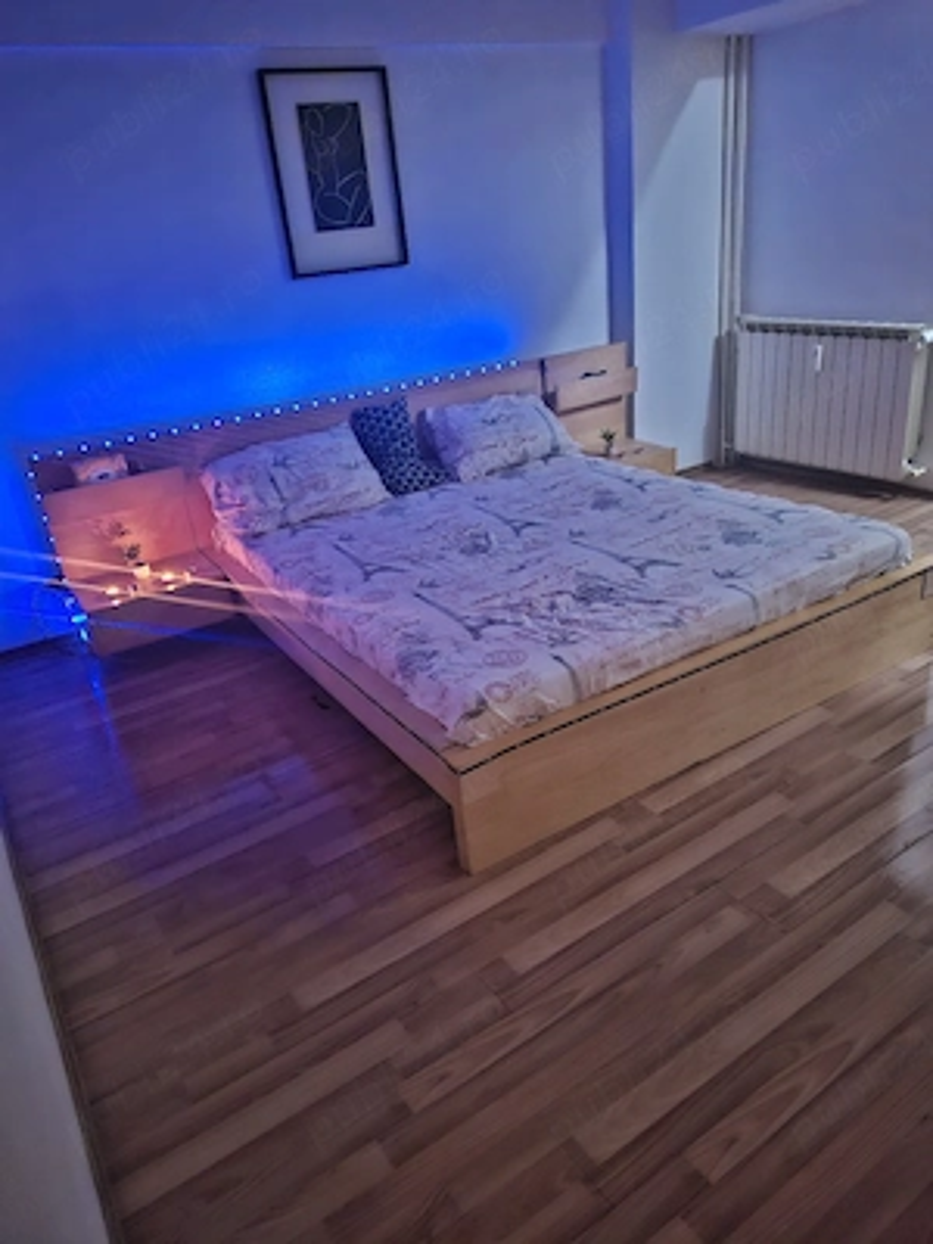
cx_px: 466
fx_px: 827
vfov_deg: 73.9
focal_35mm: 23
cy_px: 622
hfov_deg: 58.9
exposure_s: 1/11
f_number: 1.8
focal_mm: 5.54
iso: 1250
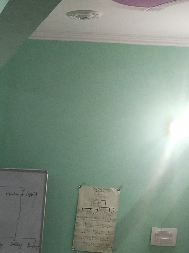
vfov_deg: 17.8
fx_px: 764
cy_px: 300
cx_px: -95
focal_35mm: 105
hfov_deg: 13.3
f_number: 1.8
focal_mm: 3.95
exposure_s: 1/50
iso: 329
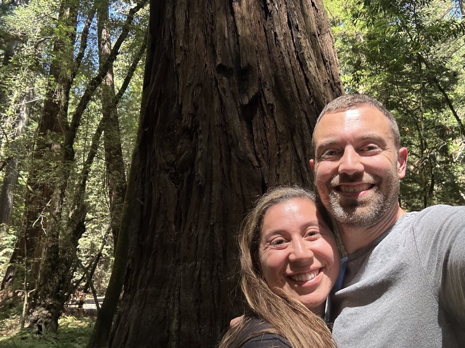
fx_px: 349
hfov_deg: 67.2
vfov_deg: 53.0
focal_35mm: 26
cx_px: 250
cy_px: 162
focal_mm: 2.69
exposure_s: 1/121
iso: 32
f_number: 1.9
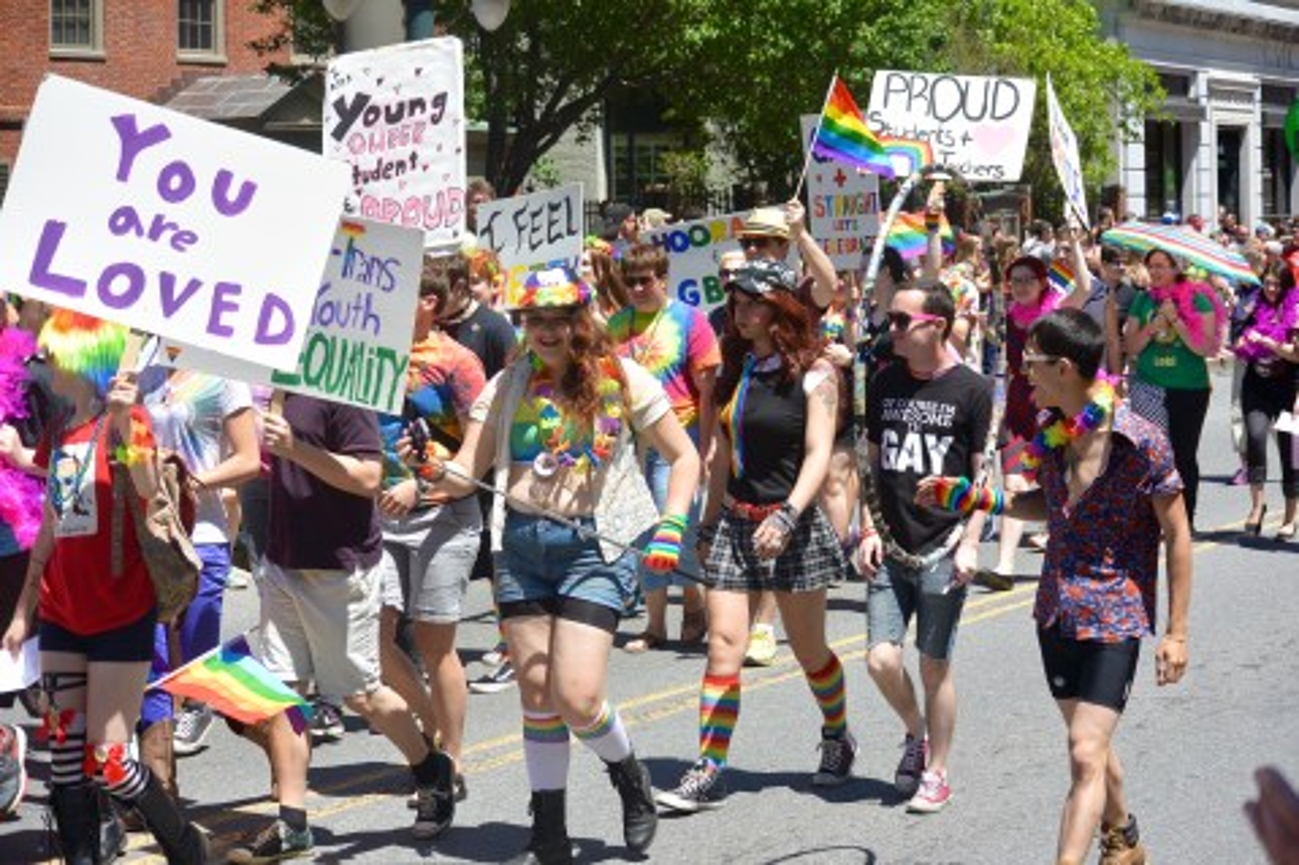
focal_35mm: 81
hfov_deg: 25.1
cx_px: 650
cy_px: 432
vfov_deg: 16.8
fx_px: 2922
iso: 160
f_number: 3.8
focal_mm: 30
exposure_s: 1/1600
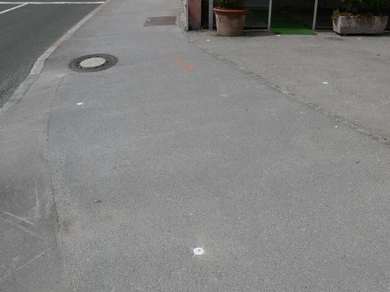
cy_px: 146
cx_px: 195
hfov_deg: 52.6
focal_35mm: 35
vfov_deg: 40.7
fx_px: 394
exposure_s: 1/400
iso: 80
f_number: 7.1
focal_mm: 7.4
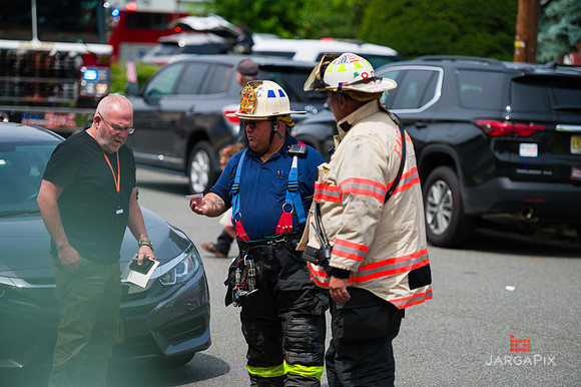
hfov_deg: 13.7
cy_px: 194
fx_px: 2419
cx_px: 290
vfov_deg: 9.1
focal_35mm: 150
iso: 200
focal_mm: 150
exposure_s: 1/3200
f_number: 3.2
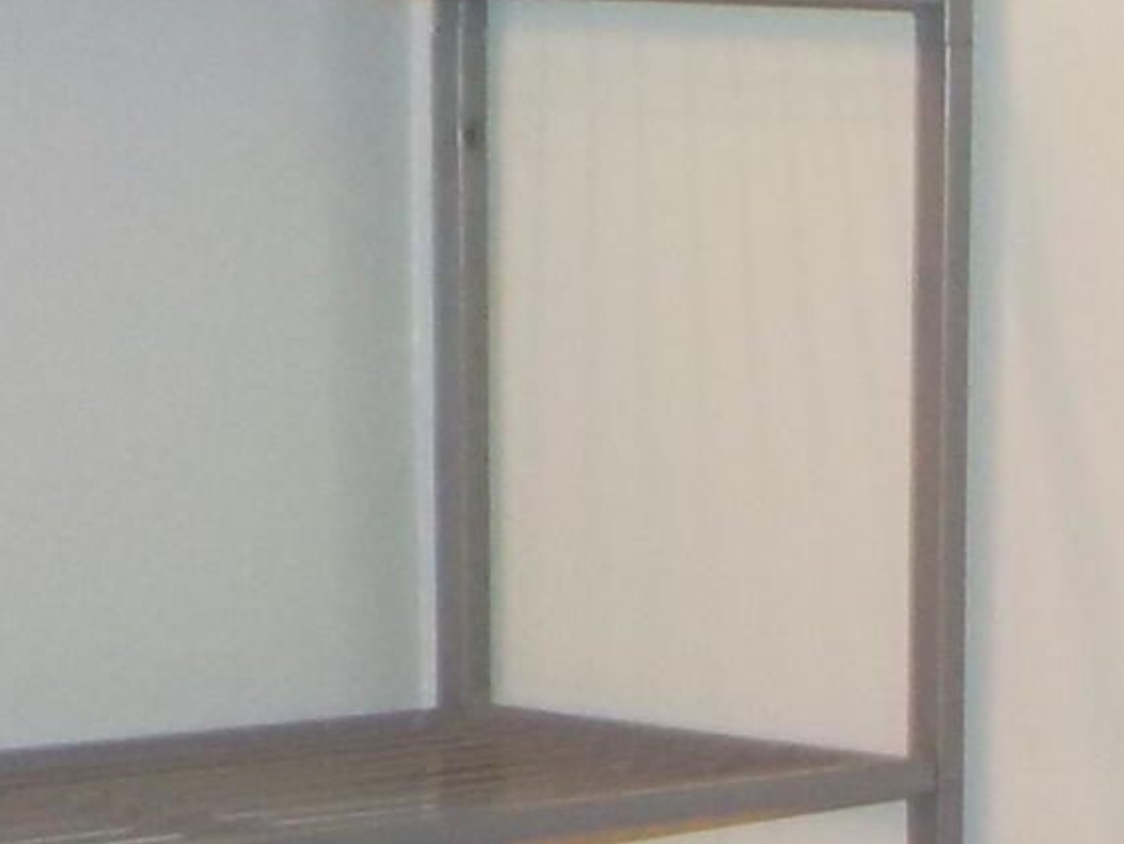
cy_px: 1460
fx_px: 5165
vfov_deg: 9.0
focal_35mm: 159
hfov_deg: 12.0
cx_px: 1563
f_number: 3.3
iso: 200
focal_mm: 4.1
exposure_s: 1/30
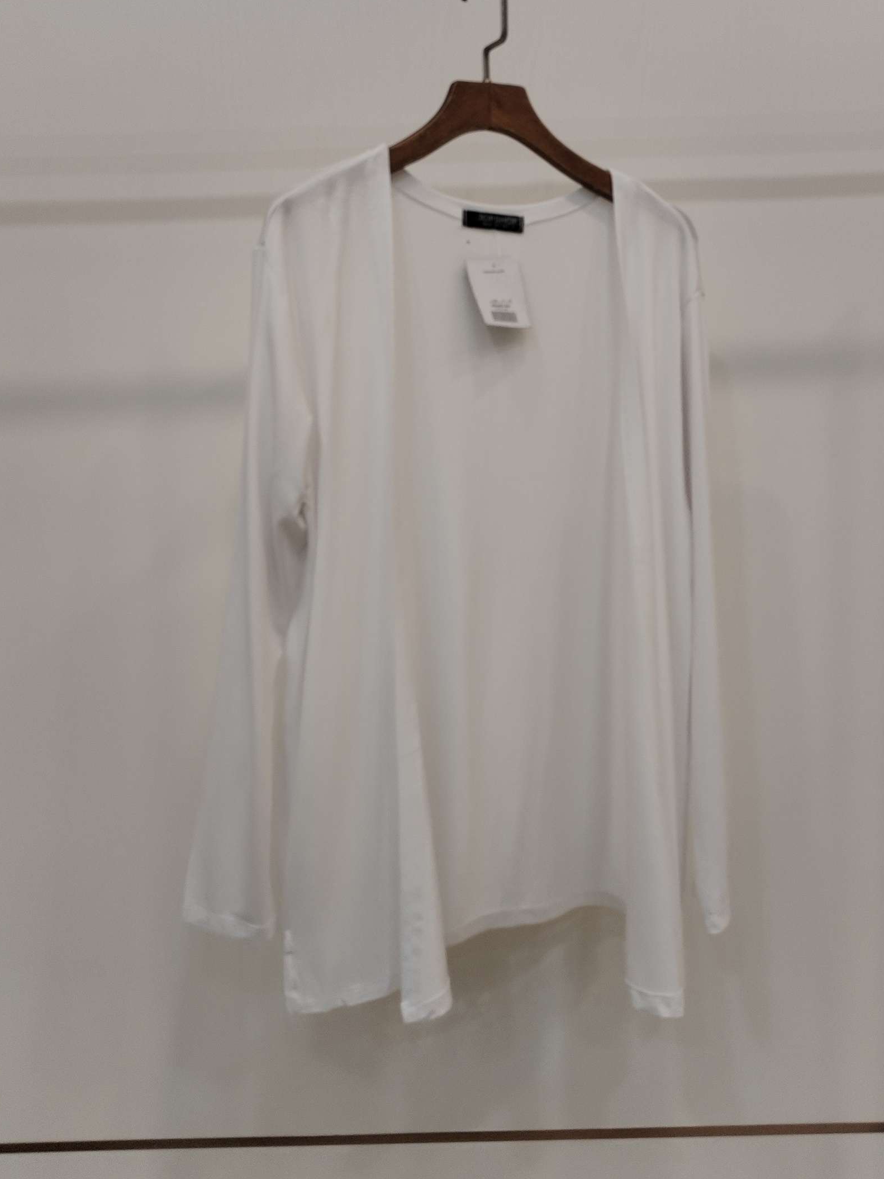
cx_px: 487
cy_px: 566
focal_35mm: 33
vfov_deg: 55.3
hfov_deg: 42.9
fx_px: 1124
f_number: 1.8
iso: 153
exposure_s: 1/60
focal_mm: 4.75
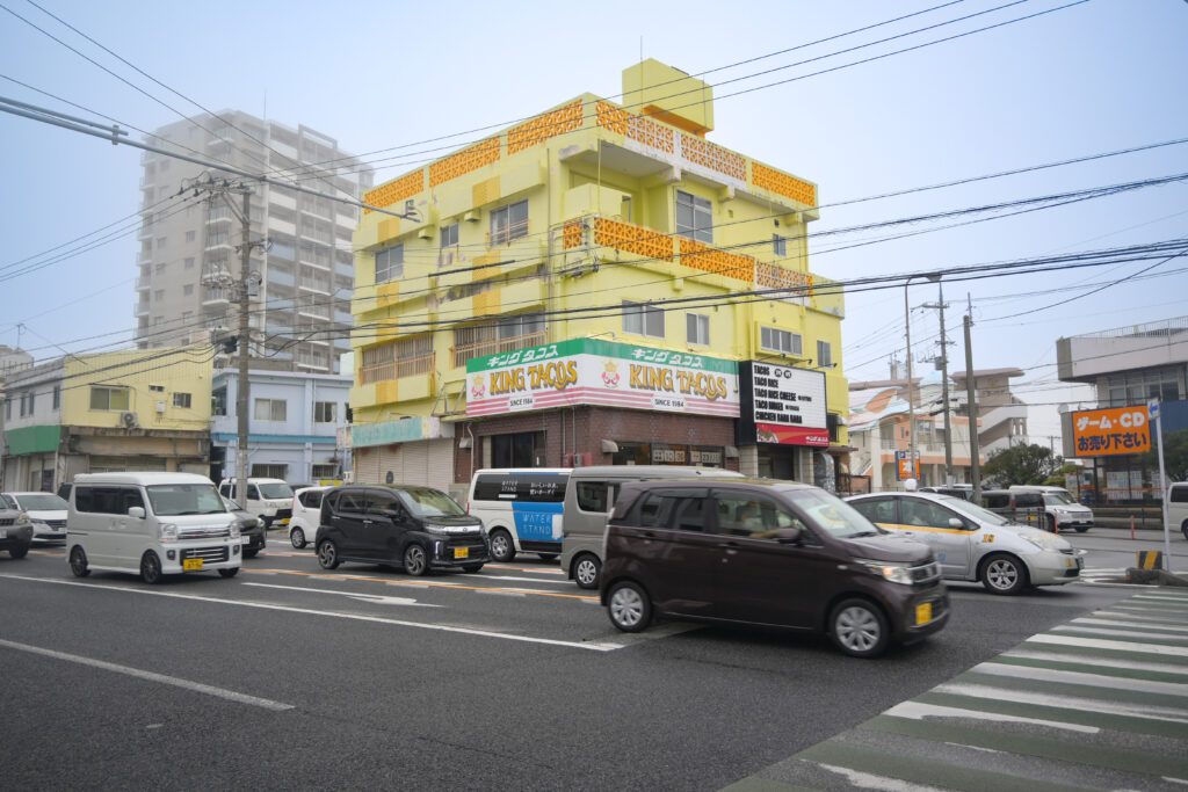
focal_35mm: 30
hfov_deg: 61.9
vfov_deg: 43.6
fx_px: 990
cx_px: 594
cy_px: 396
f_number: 3.8
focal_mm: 20
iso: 100
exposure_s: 1/100
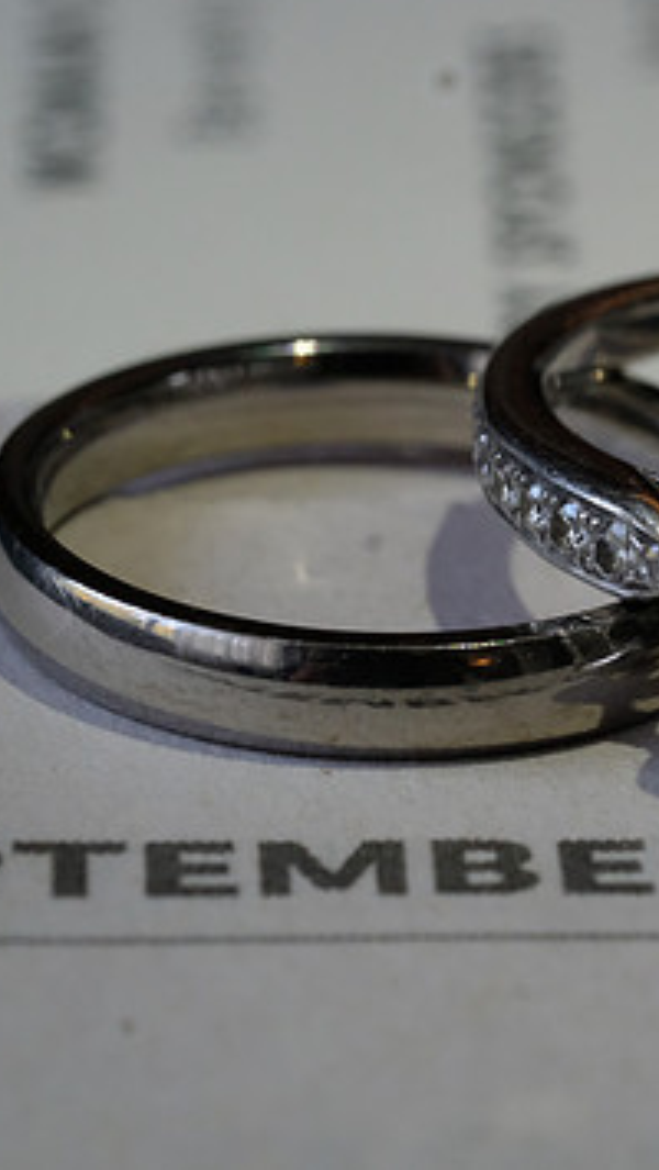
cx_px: 853
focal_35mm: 154
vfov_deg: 14.0
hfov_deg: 7.8
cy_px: 536
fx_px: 4778
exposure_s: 1/160
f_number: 11
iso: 4000
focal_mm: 60
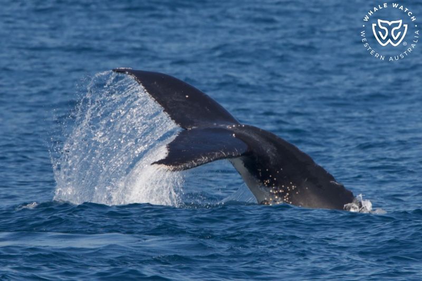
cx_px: 211
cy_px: 140
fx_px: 7031
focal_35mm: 600
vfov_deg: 2.3
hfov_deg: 3.4
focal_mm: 600
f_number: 8
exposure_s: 1/3200
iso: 1000
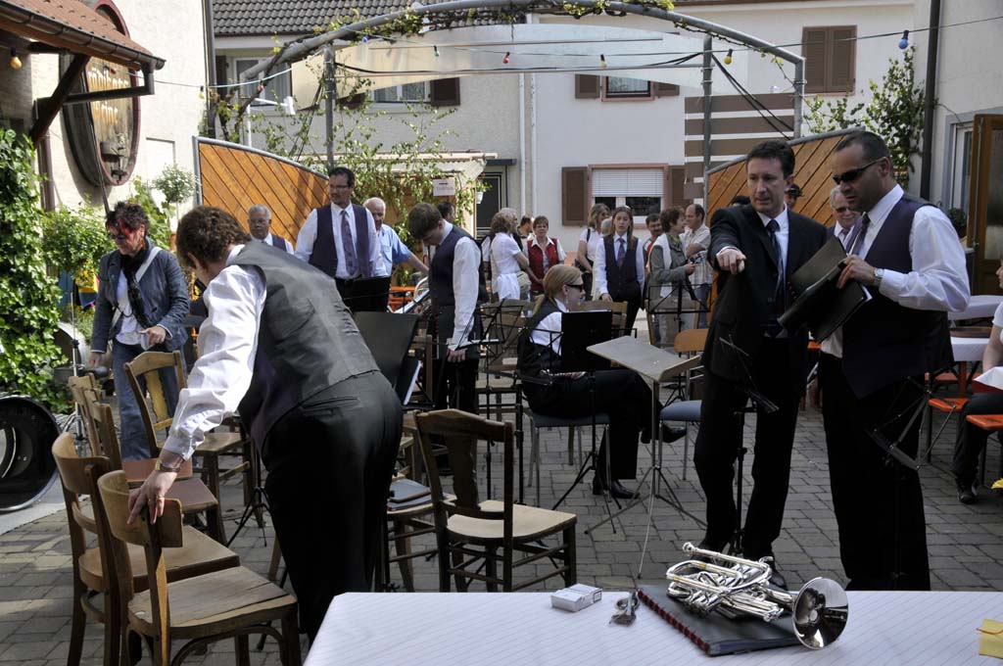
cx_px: 502
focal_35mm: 39
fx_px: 1085
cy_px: 333
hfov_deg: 49.6
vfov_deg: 34.1
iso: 200
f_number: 8
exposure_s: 1/250
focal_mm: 26
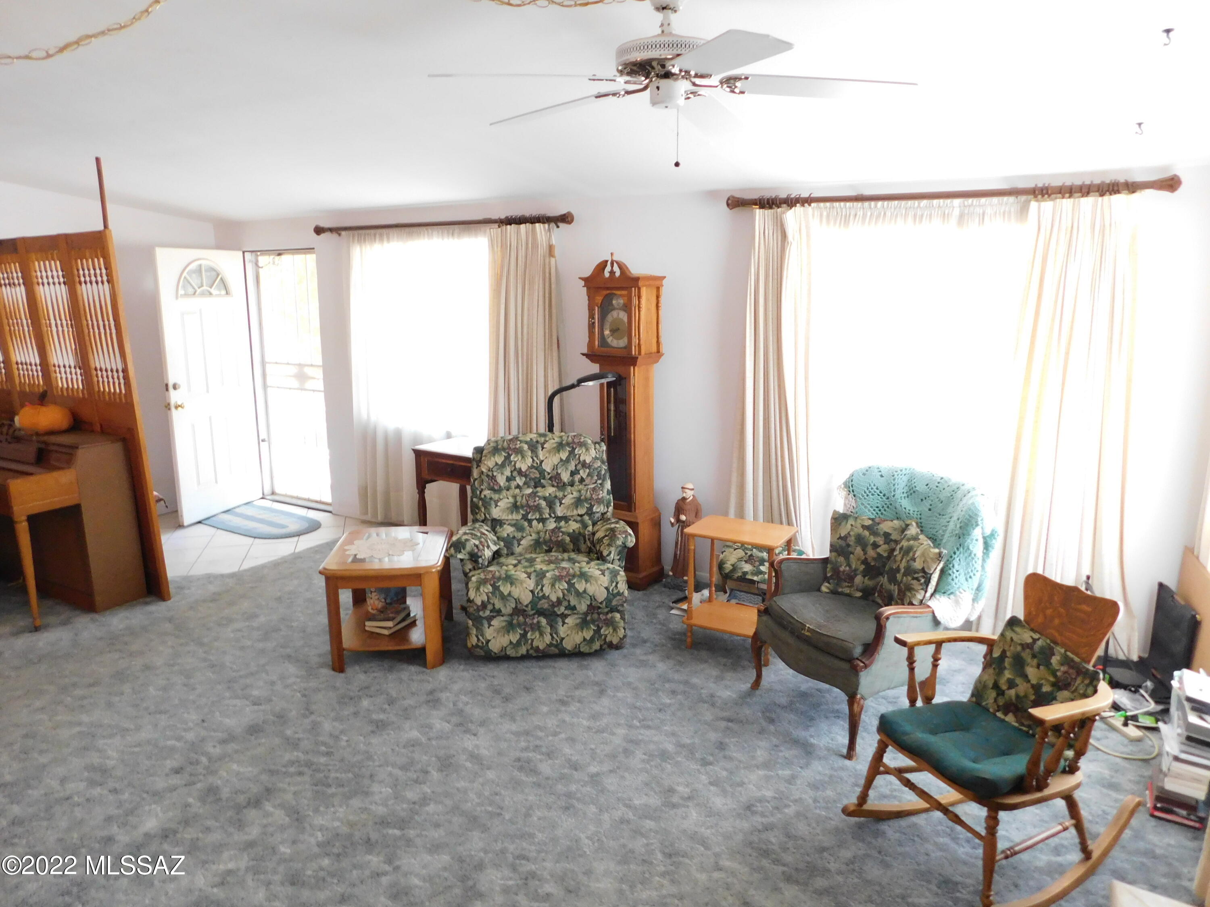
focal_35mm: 24
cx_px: 605
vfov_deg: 56.8
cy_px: 454
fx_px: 839
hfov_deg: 71.6
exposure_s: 1/20
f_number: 3
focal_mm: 4.1
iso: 400
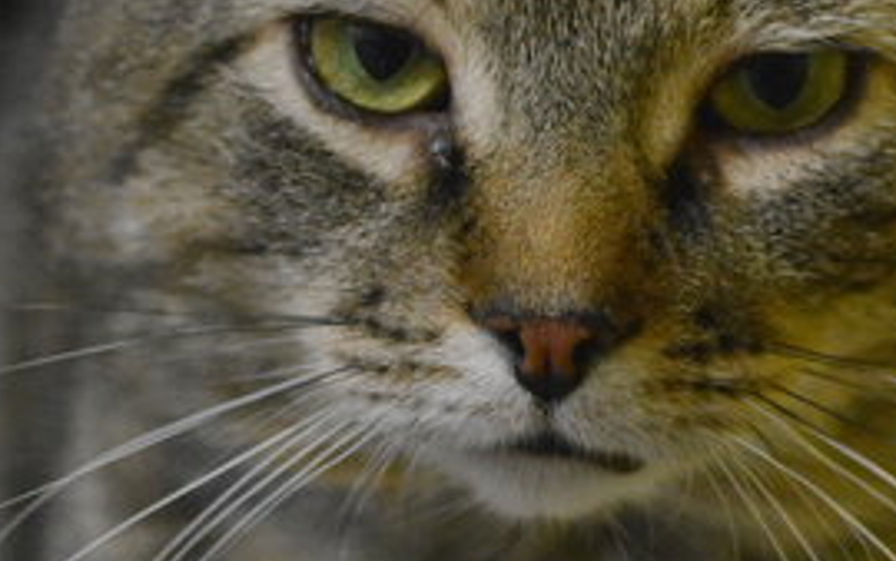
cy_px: 441
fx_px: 3626
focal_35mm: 148
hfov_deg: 14.1
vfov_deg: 8.8
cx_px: 501
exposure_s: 1/250
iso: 3200
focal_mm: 35
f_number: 3.2
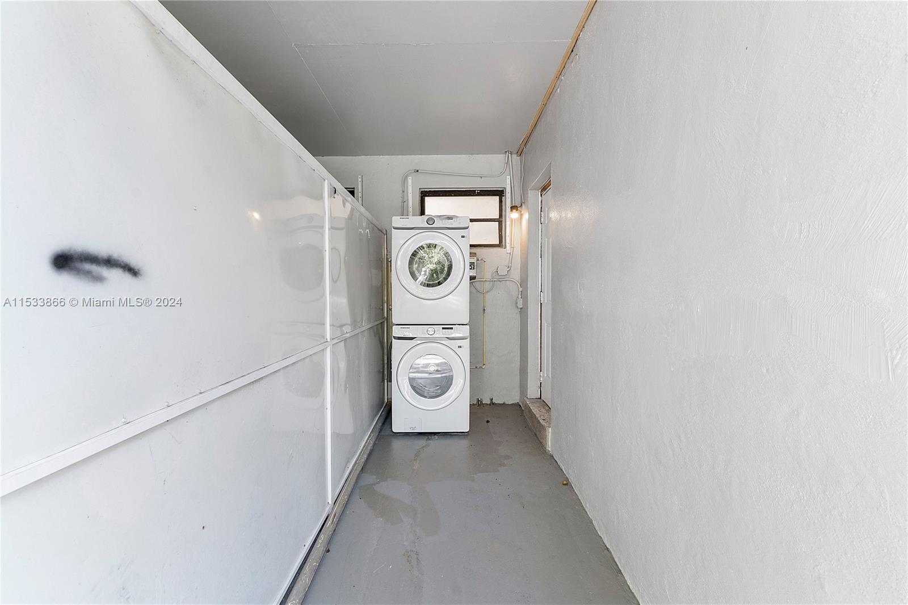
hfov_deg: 100.4
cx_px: 454
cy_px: 302
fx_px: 378
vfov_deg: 77.3
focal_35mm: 15
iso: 100
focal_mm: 10
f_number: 11
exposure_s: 1/4
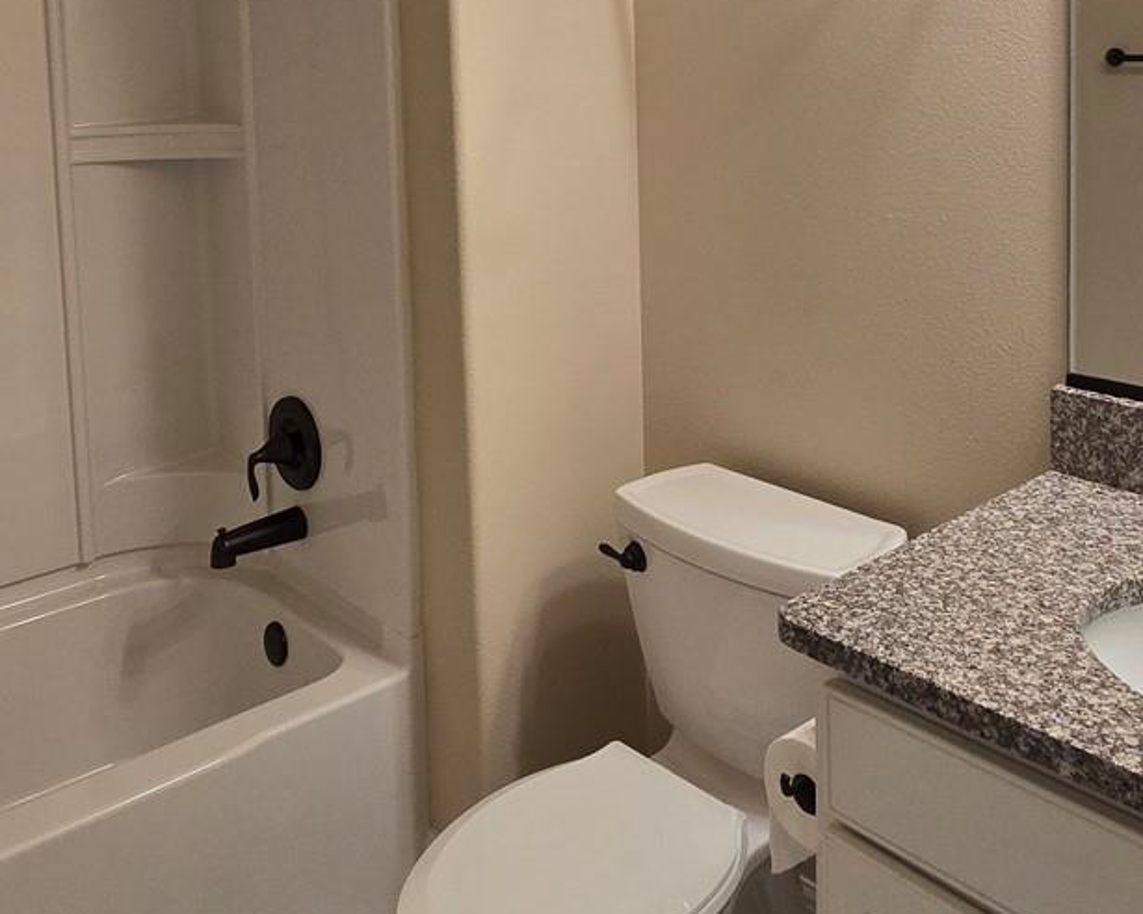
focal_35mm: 33
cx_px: 580
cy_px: 136
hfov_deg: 54.2
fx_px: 1116
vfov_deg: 41.8
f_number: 2.2
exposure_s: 1/60
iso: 100
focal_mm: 2.2
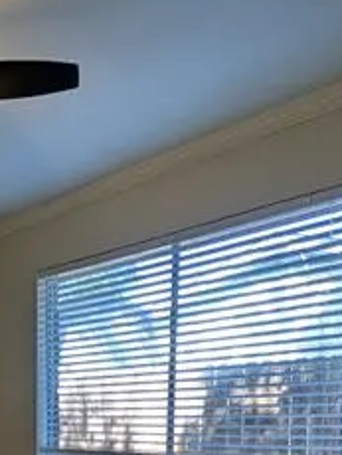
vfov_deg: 39.8
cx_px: -14
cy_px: 477
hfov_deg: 32.6
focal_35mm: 40
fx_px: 526
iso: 49
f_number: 1.95
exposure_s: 1/120
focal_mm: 2.23
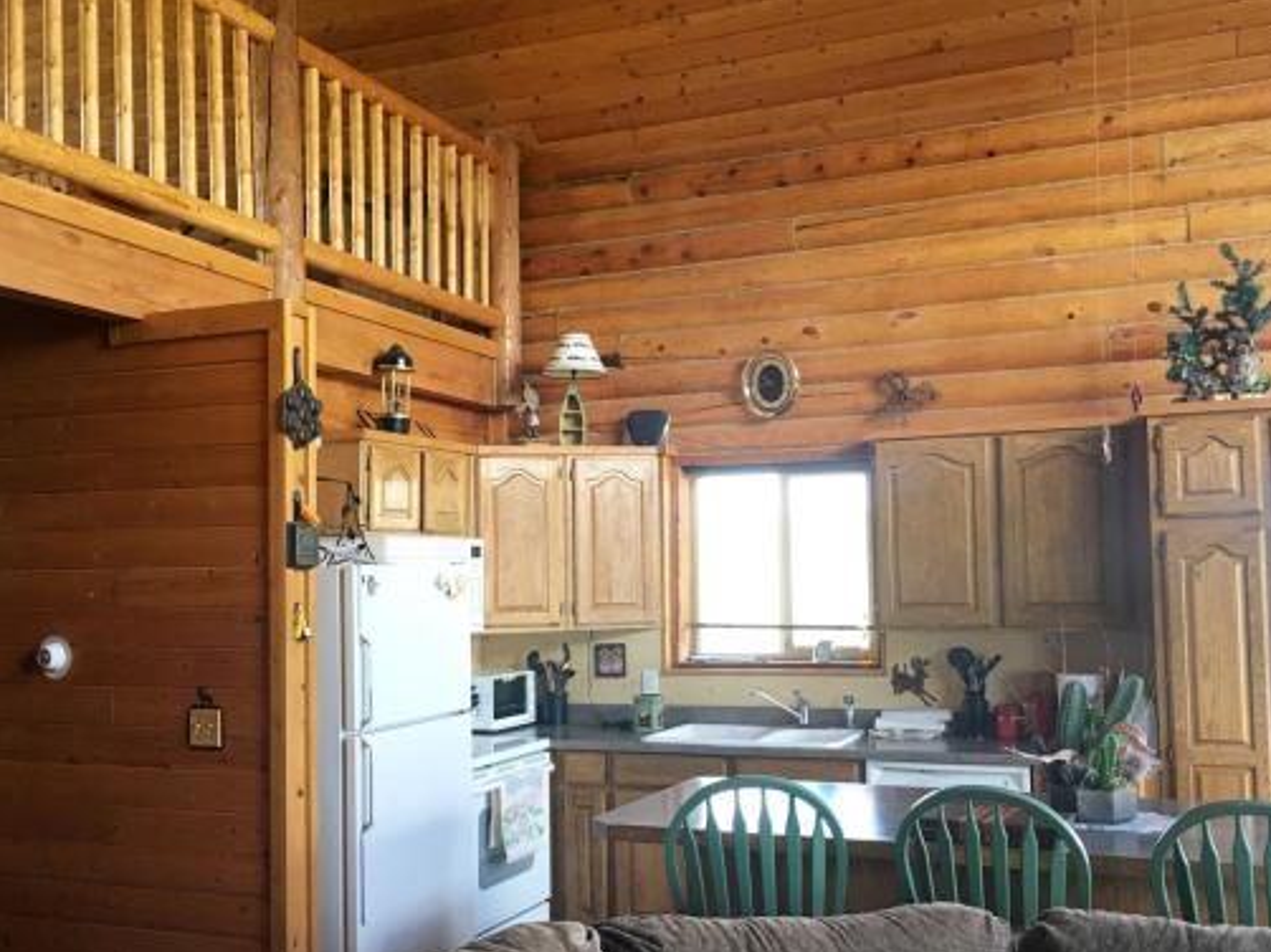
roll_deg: +1.6
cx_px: 641
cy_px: 522
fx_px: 1358
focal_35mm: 37
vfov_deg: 38.6
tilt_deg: +3.1
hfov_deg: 50.2
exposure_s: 1/30
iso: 40
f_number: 2.2
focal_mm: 4.15
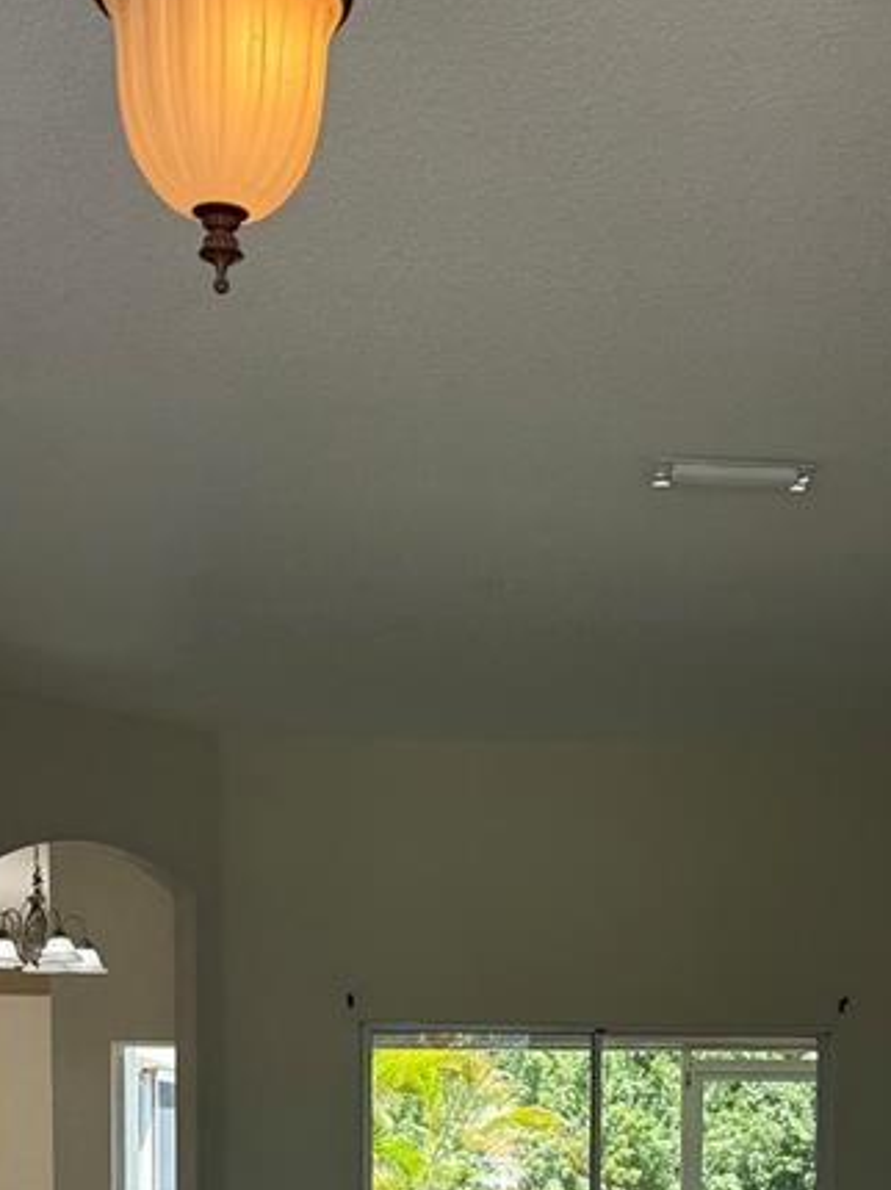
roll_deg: -0.3
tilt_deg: -1.8
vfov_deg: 26.9
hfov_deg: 21.9
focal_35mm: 67
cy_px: 1262
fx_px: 2302
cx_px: 556
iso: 80
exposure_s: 1/363
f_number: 1.78
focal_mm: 6.76
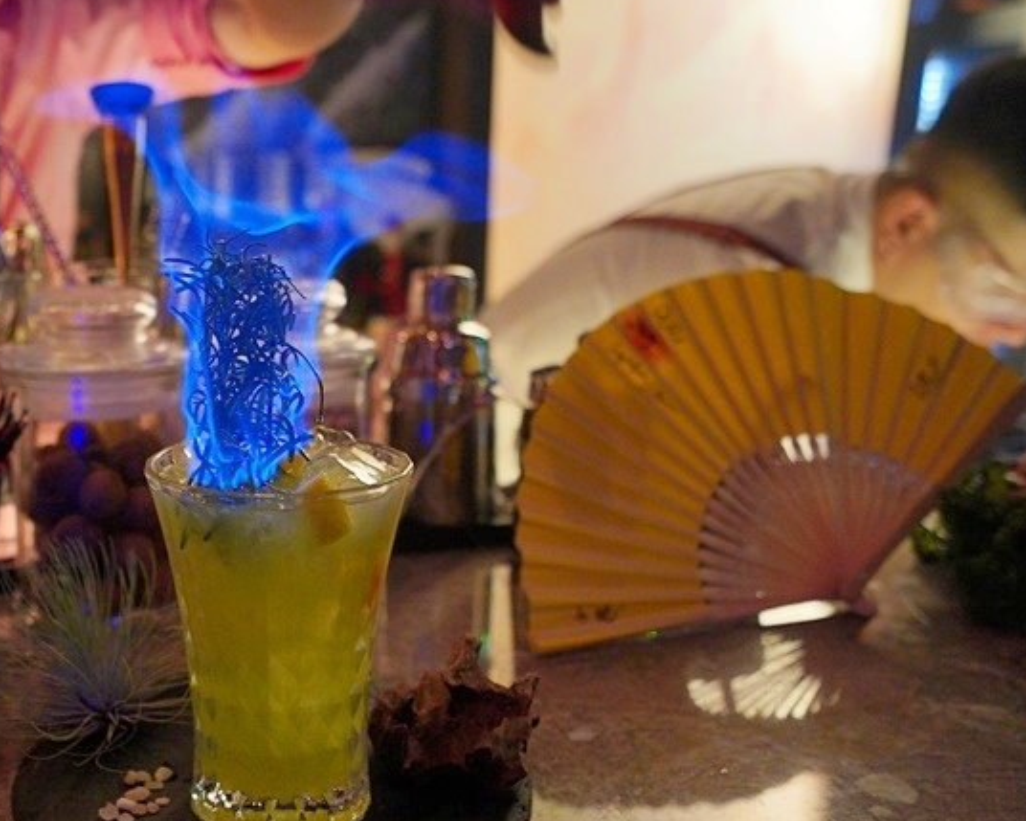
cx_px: 266
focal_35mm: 42
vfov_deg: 35.6
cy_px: 458
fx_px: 1276
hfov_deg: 42.6
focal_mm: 30
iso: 3200
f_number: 4
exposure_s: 1/60
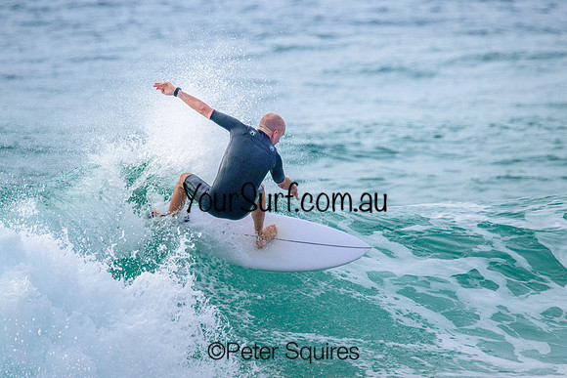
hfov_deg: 2.1
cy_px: 152
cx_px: 264
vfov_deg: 1.4
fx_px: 15316
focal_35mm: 972
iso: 1250
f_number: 11
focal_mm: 800
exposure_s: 1/2000
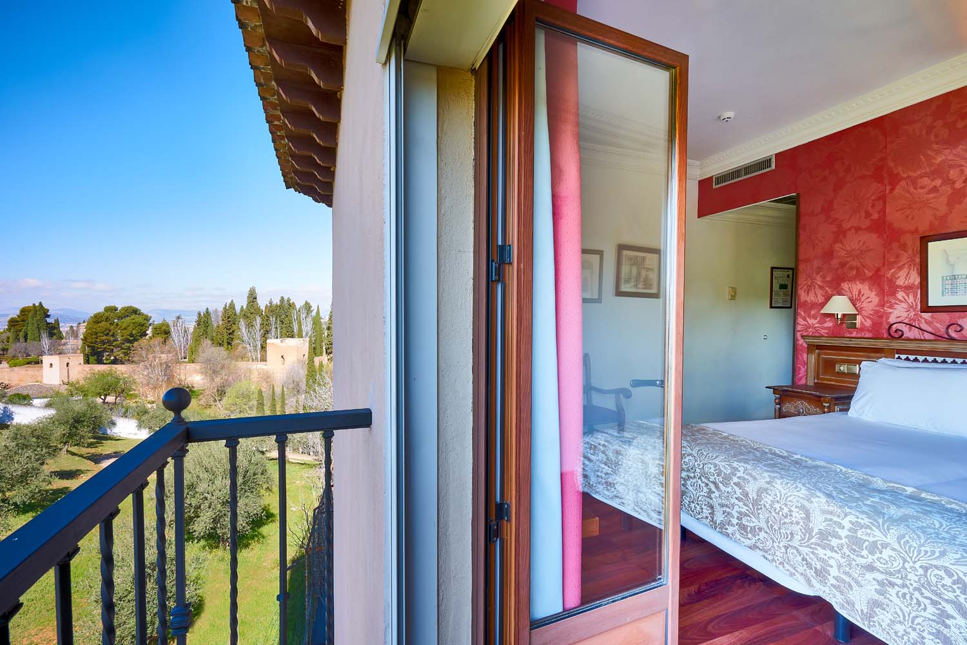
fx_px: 430
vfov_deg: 73.7
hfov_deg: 96.7
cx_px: 484
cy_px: 322
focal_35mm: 16
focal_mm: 16
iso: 100
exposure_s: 1.6
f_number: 13
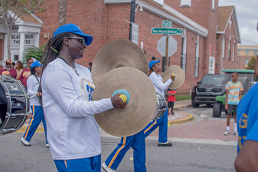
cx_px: 129
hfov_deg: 38.2
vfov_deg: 26.0
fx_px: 373
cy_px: 86
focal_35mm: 52
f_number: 4
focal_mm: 35
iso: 100
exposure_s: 1/500
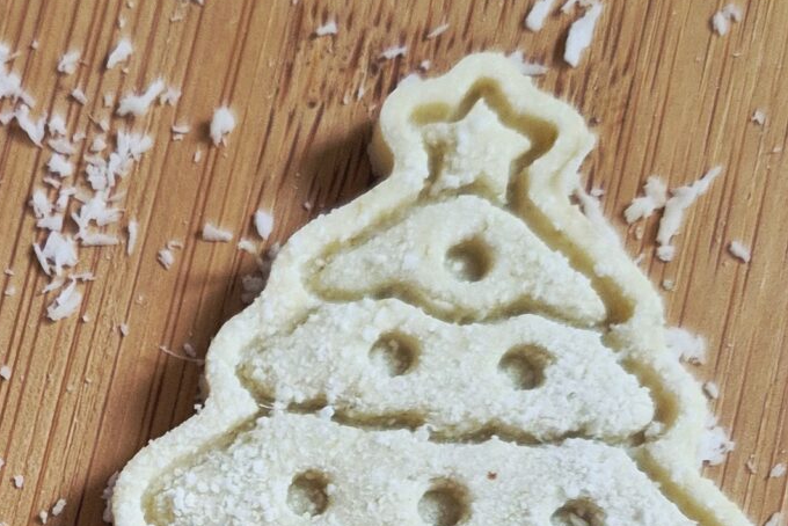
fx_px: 1971
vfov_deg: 14.0
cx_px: 10
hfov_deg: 21.8
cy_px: 856
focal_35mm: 90
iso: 320
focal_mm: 5.4
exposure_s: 1/100
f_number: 1.8
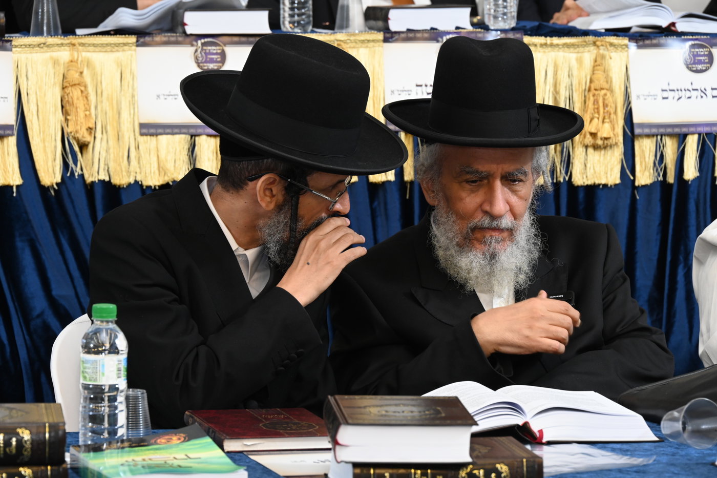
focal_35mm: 150
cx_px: 358
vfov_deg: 9.1
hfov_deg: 13.7
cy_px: 239
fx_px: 2987
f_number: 9
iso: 1600
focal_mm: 150
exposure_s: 1/125
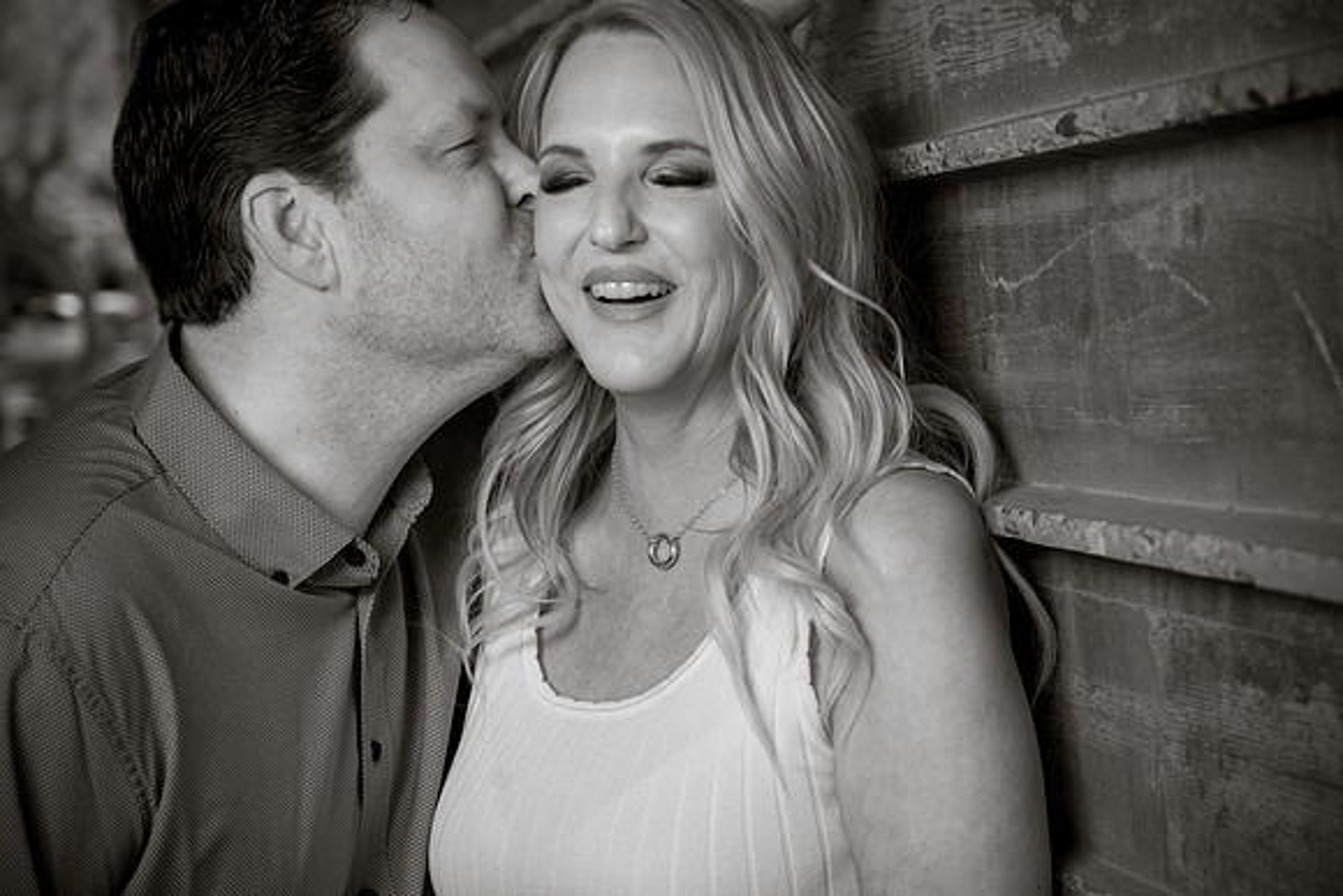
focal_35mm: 75
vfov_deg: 18.2
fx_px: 2798
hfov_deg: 27.0
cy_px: 448
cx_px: 672
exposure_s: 1/200
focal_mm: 75
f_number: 5.6
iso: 100
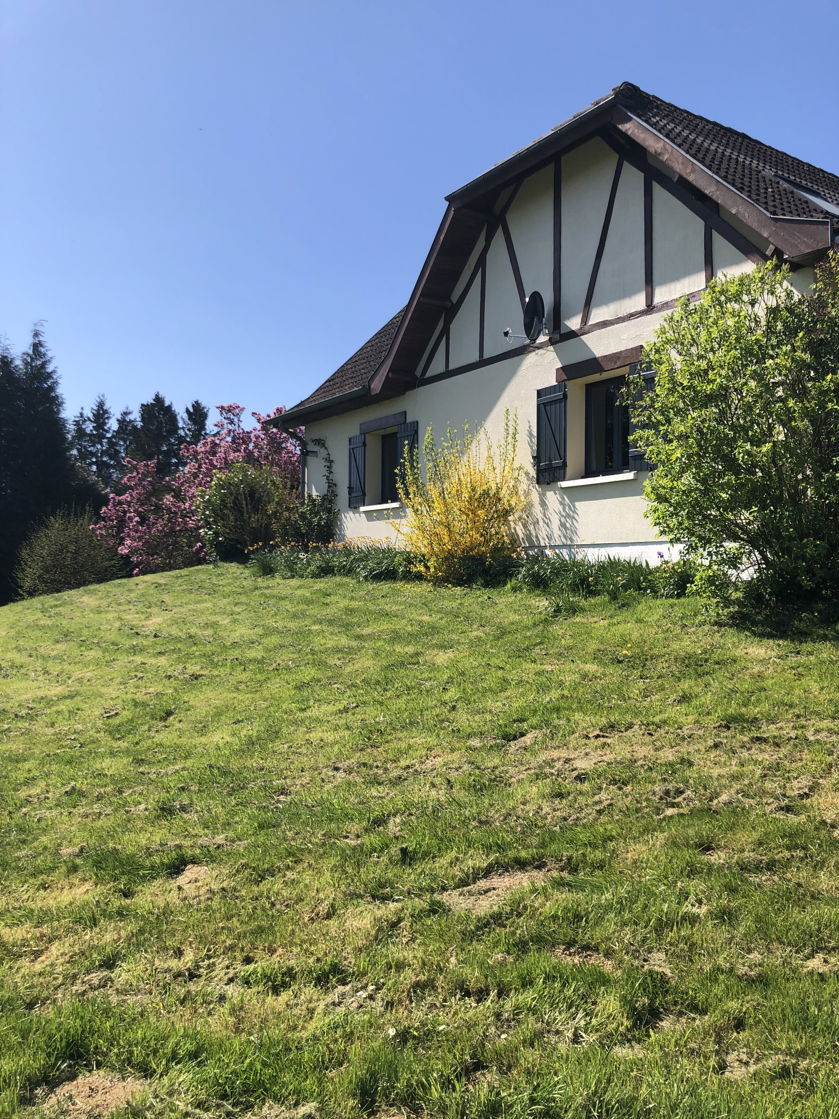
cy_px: 560
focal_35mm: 28
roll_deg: -0.6
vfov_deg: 63.4
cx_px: 420
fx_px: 905
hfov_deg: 49.7
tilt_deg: +0.5
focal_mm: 3.99
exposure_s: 1/1715
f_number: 1.8
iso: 20
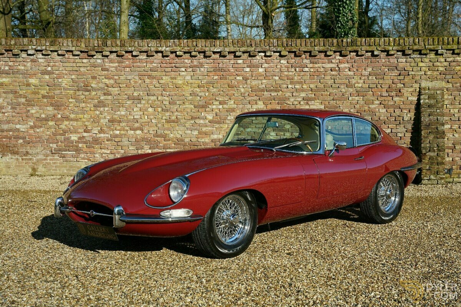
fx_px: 711
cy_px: 154
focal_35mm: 56
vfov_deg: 24.4
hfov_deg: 35.9
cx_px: 230
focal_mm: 55.5
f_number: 6.3
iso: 100
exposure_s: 1/160
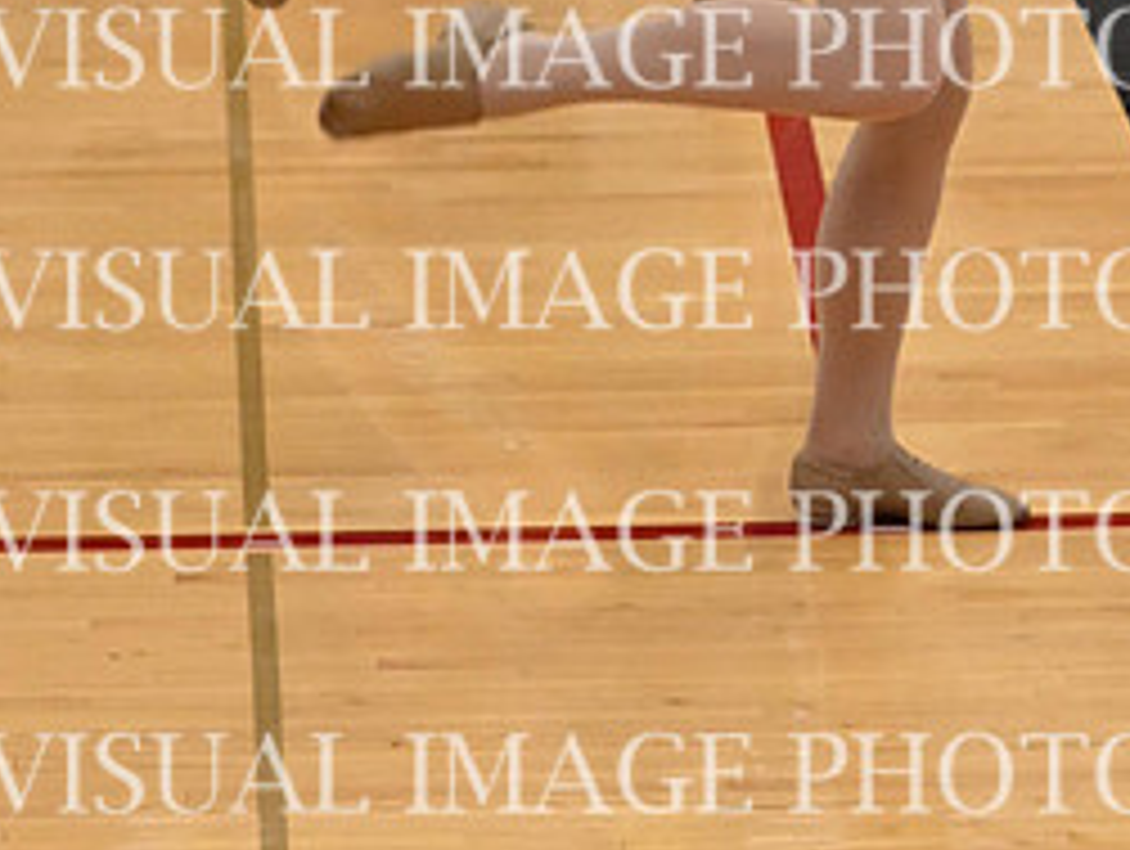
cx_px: 759
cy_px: -315
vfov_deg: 3.8
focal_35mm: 386
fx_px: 12619
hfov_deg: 5.1
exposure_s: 1/400
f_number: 4
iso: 6400
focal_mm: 116
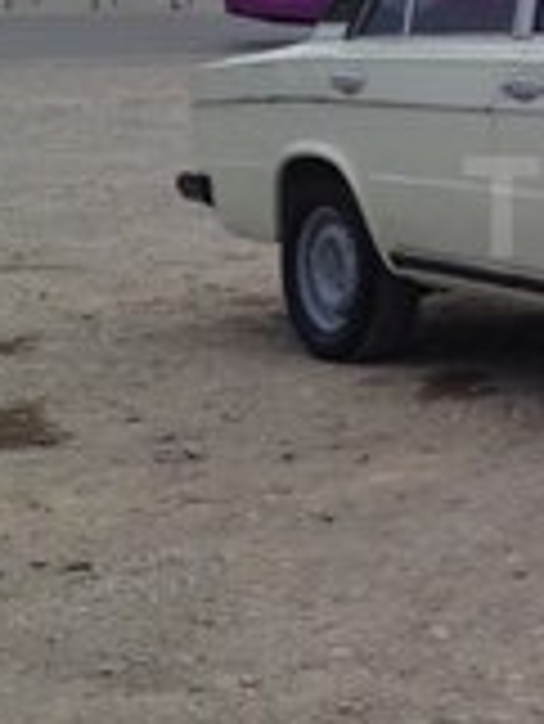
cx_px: 809
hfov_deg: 13.0
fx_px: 2260
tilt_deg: -2.5
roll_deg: -1.8
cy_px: 207
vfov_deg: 18.1
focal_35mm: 108
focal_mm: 4.28
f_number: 2.4
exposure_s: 1/2513
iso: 50
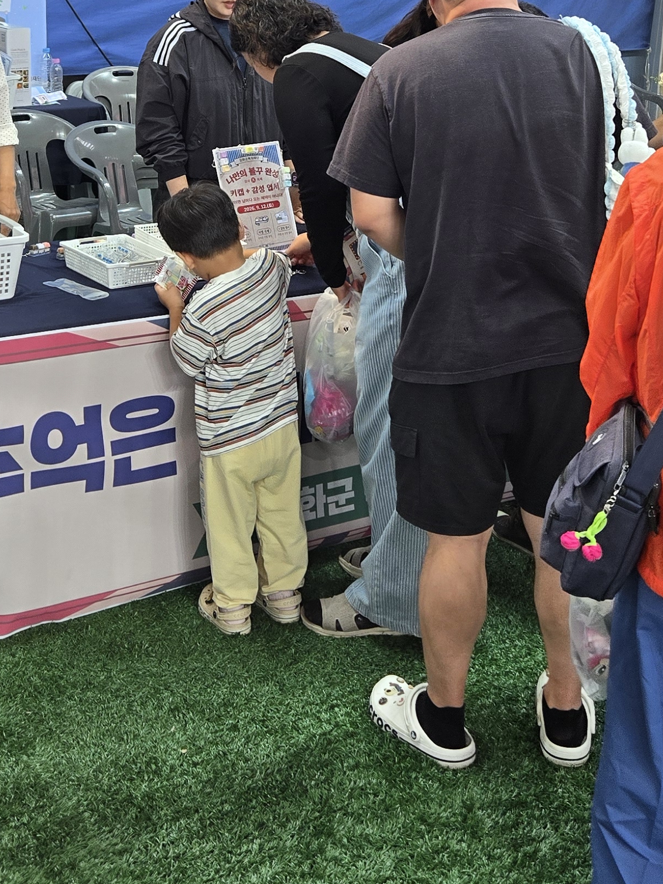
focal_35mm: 57
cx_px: 292
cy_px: 120
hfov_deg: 25.6
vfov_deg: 32.4
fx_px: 1455
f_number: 1.8
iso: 80
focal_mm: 5.4
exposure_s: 1/120
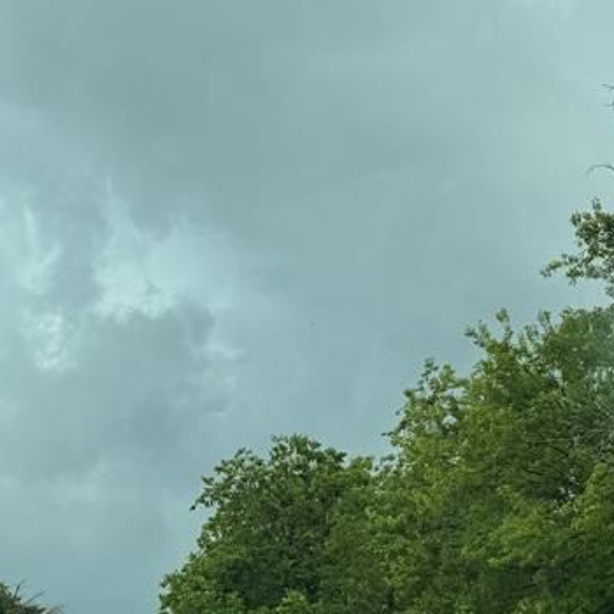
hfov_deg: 25.8
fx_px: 1244
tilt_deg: +15.7
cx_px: -49
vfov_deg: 26.9
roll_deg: +0.0
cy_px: 530
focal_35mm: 62
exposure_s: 1/3413
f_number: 1.78
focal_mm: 6.76
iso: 80
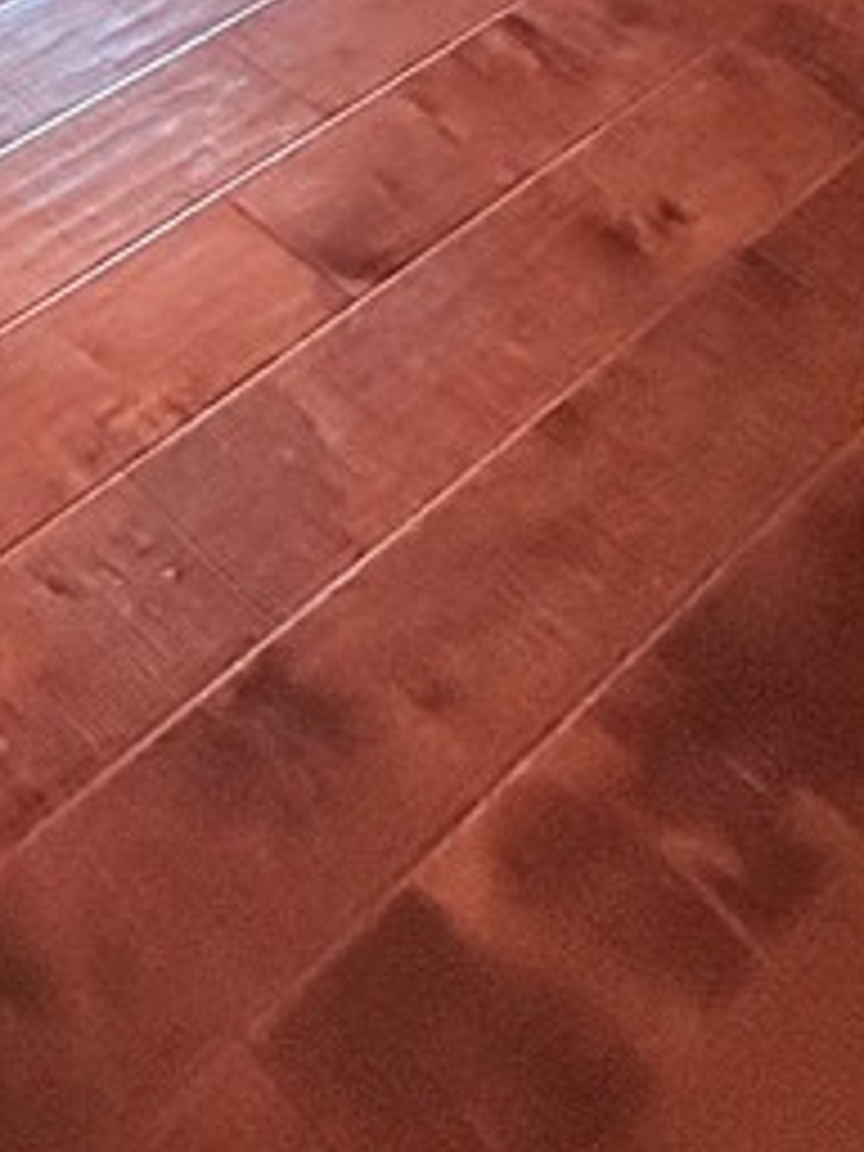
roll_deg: +0.0
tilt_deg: -11.7
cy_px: -855
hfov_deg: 20.7
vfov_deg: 22.5
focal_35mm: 56
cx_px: -554
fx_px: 1864
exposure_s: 1/120
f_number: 2.2
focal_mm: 2.22
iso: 320
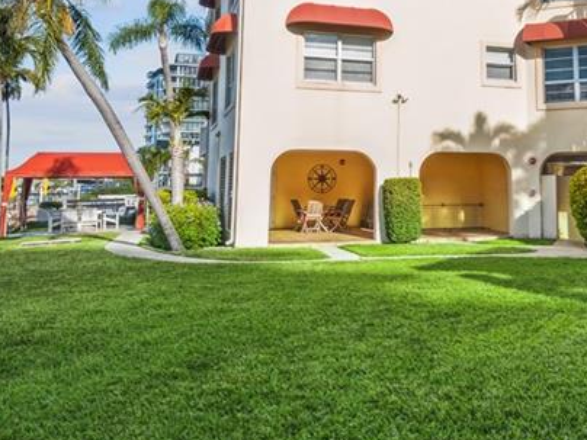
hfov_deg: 46.4
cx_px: 430
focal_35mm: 39
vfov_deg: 35.8
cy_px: 97
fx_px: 661
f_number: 8
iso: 250
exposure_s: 1/640
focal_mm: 16
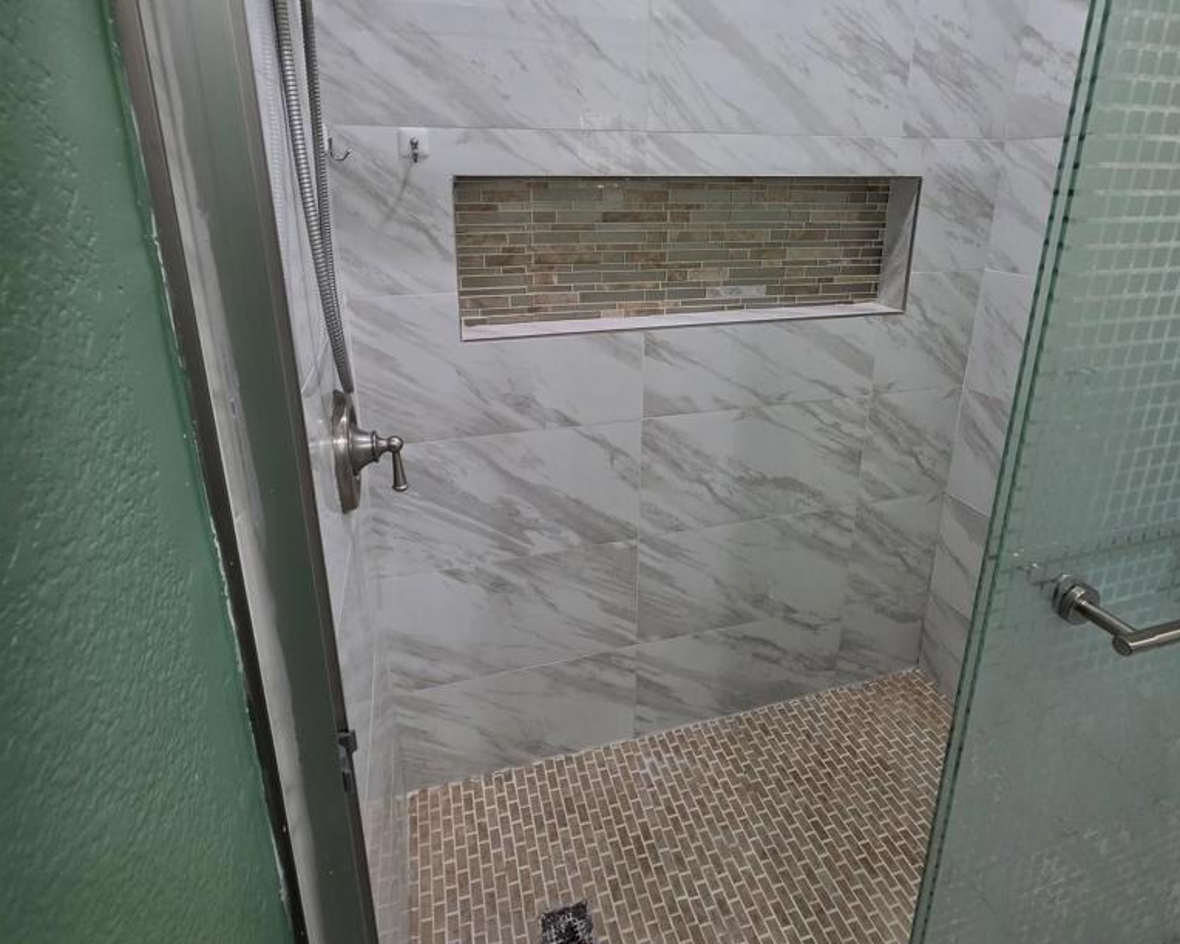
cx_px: 592
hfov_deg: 89.6
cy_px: 371
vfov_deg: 76.0
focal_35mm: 17
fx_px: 594
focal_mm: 2.2
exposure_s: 1/120
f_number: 1.9
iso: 160
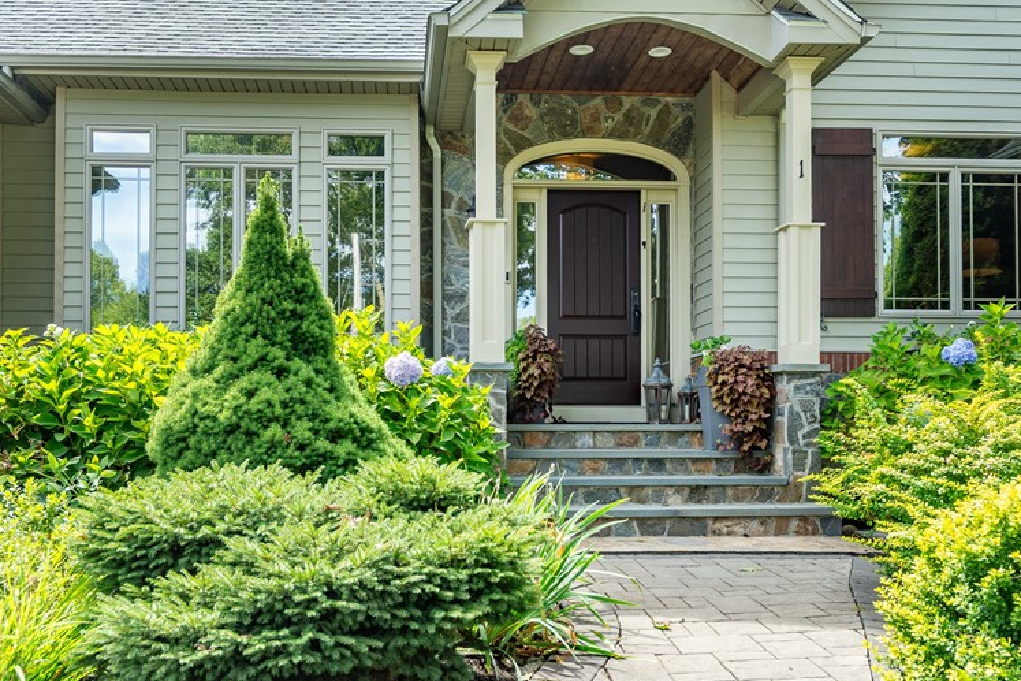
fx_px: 907
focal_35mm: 32
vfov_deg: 41.0
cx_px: 668
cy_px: 295
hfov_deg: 57.6
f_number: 6.3
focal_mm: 22
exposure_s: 1/100
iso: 100
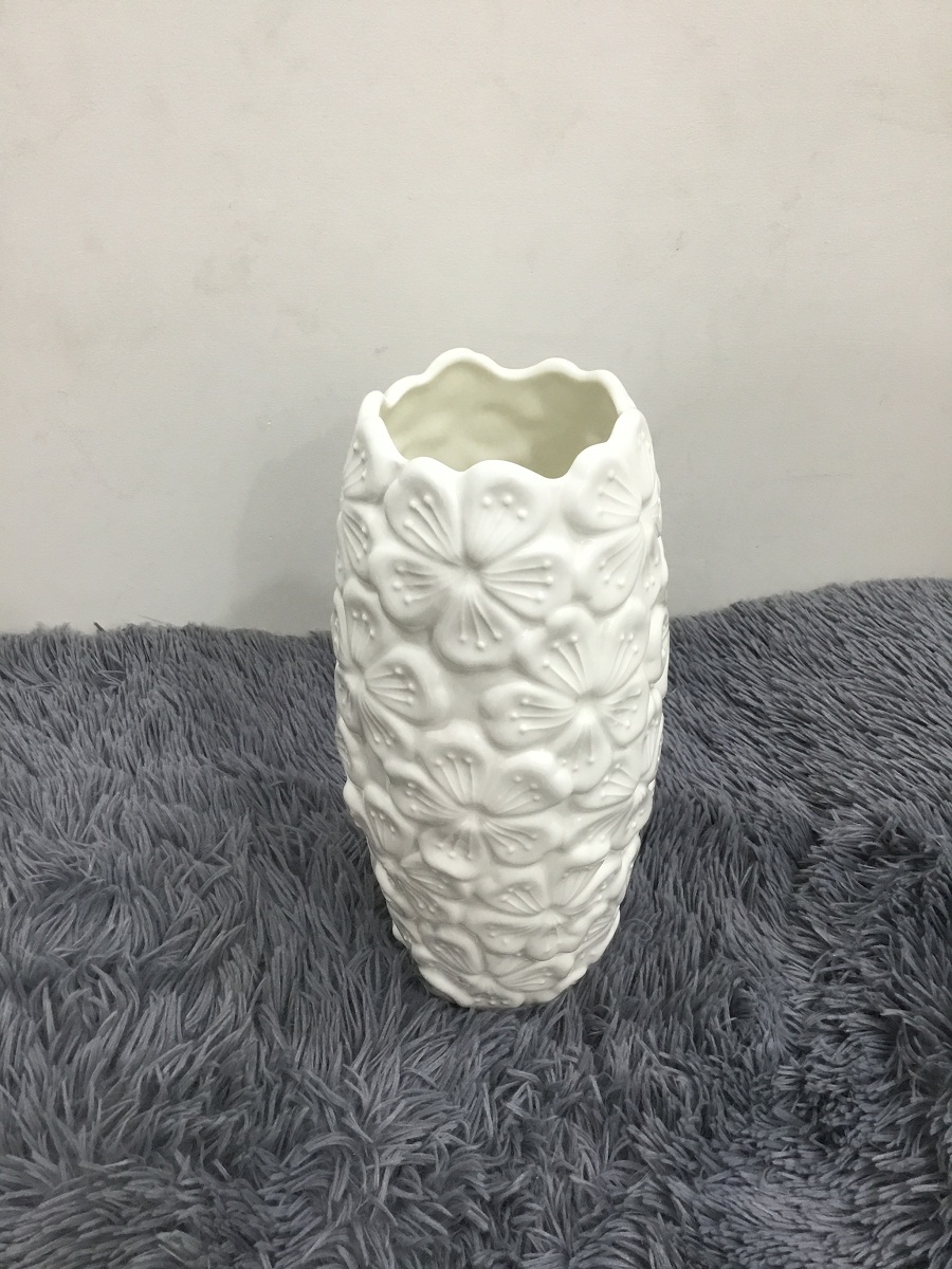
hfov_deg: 45.4
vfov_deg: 58.4
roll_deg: +0.7
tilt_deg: -41.3
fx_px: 1137
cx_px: 476
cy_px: 634
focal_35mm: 31
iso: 100
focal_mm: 3.3
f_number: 2.4
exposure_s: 1/33
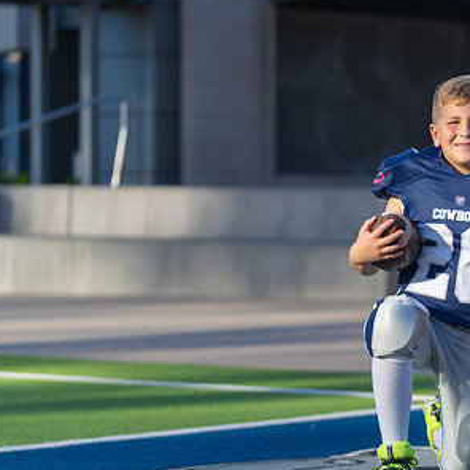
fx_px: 2458
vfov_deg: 10.9
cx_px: 448
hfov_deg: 10.8
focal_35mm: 160
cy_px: 297
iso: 100
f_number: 2.8
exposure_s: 1/800
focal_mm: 94
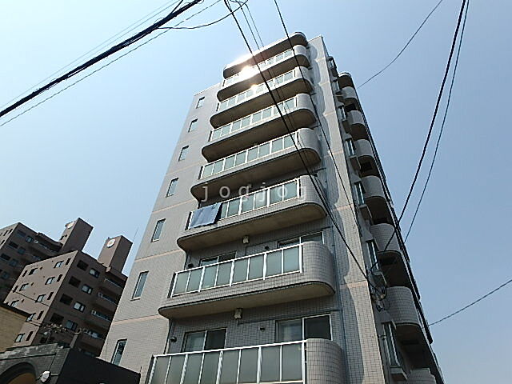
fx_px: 311
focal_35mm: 21
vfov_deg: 63.4
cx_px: 256
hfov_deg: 79.0
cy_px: 192
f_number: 6
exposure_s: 1/640
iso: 125
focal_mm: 3.7
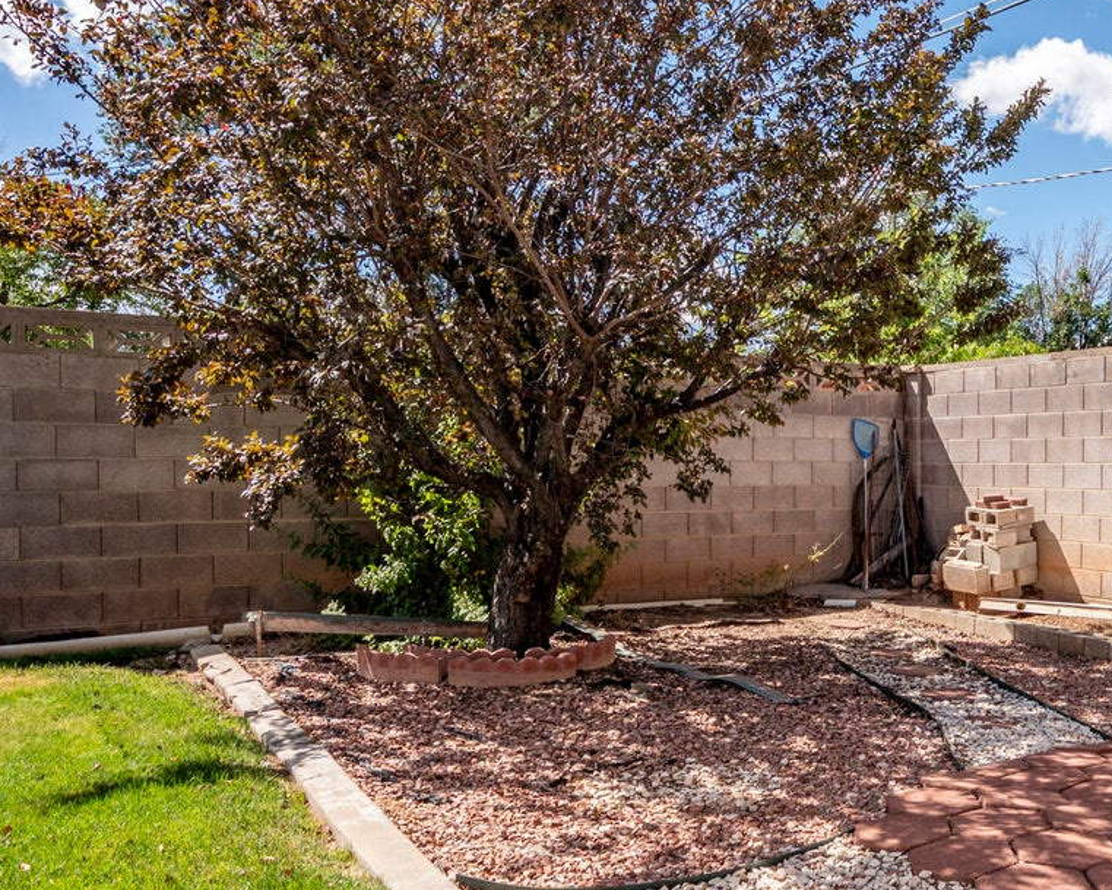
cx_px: 867
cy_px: 497
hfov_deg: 47.9
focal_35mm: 36
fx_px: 1185
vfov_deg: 41.1
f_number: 13
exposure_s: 1/320
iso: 320
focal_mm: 19
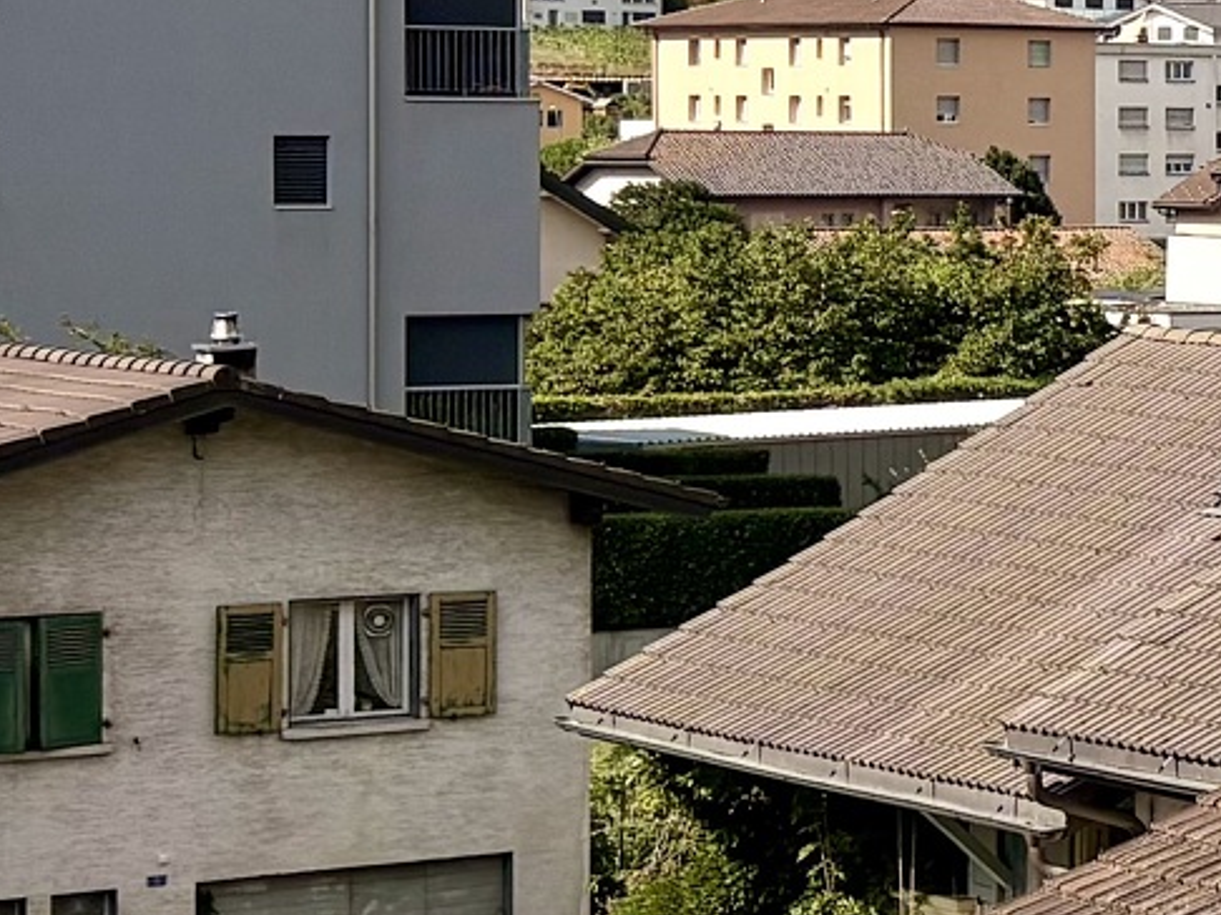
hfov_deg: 11.4
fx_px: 4830
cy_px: 271
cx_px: 3105
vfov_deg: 10.8
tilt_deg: -0.4
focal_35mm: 137
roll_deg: -0.3
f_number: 1.6
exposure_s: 1/3448
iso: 50
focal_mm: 5.96
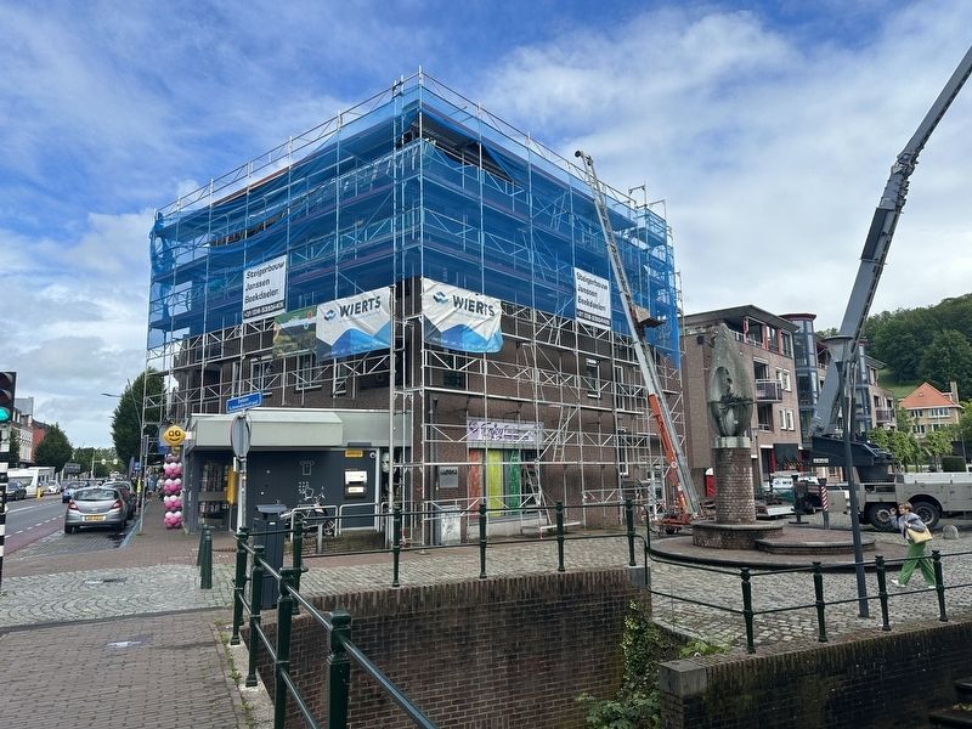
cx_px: 486
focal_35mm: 24
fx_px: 674
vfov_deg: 56.8
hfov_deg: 71.6
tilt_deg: +7.2
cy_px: 364
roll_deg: +0.5
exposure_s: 1/3597
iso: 80
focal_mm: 6.86
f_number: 1.78
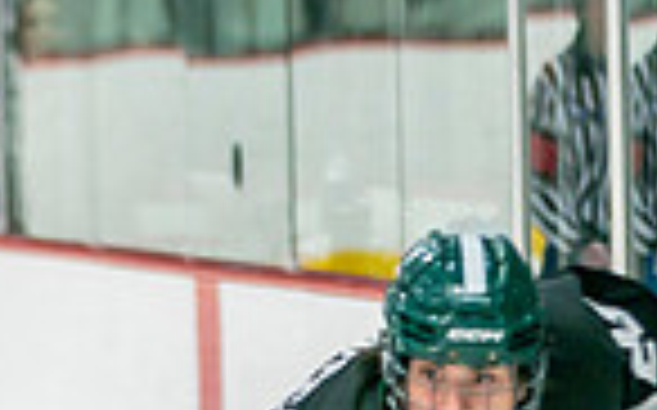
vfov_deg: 1.7
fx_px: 13902
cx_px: 298
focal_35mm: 777
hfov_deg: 2.7
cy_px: 825
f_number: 3.2
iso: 500
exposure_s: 1/640
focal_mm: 142
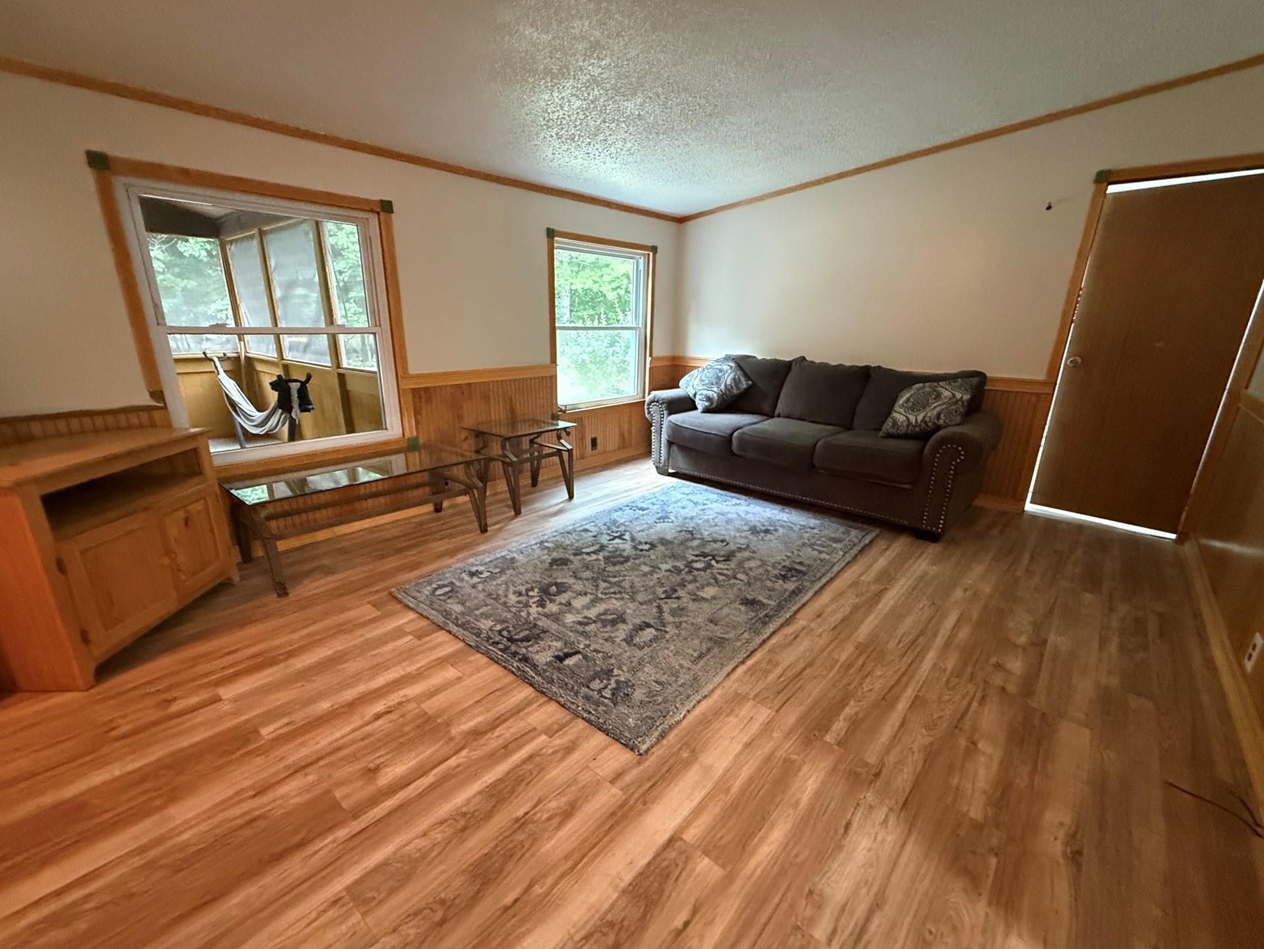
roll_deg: -0.3
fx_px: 548
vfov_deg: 81.7
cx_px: 624
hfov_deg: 98.2
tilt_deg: -17.8
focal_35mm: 15
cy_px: 494
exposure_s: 1/60
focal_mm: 2.22
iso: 1000
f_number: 2.2
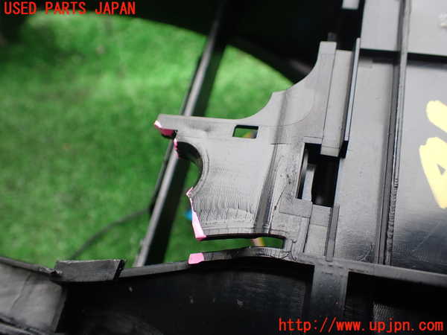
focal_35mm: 30
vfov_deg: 46.8
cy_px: 168
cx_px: 224
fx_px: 387
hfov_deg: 60.0
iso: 125
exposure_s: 1/125
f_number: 2.3
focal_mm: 5.4
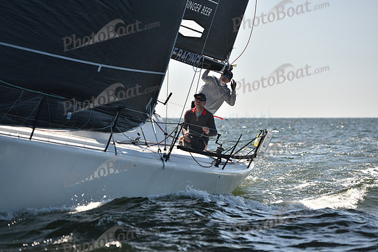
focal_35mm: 149
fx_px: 1565
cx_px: 196
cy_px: 124
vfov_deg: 9.2
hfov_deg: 13.8
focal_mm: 140
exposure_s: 1/800
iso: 250
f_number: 4
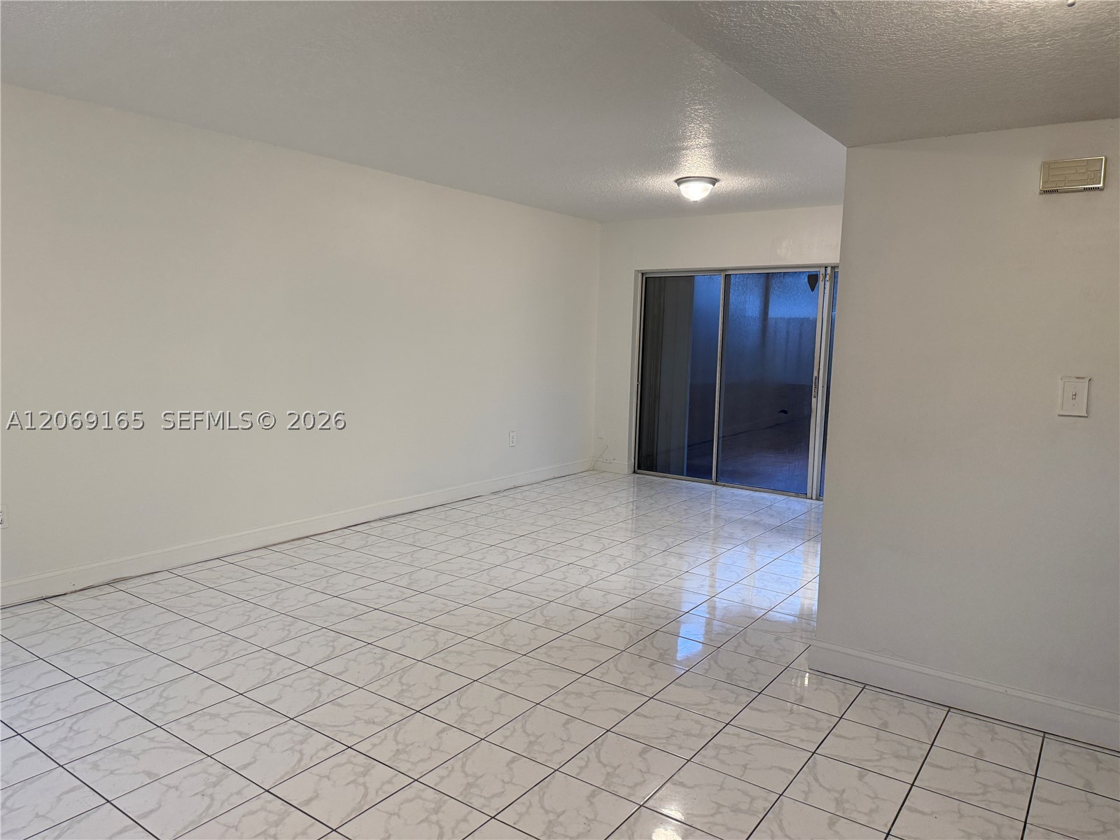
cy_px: 420
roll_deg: -1.8
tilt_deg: -6.0
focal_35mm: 24
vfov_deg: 56.8
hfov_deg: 71.6
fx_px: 777
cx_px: 560
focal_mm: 6.76
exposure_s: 1/124
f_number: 1.78
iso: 200
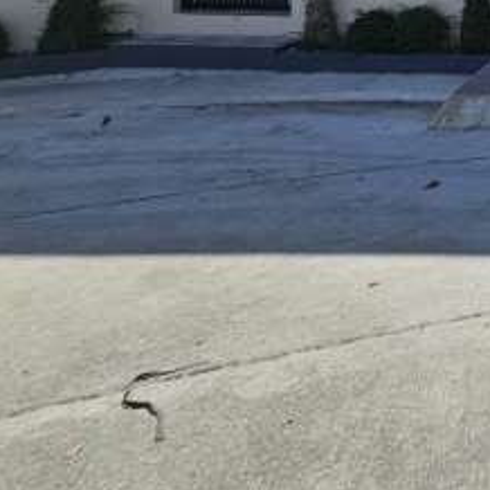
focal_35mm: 45
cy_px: -112
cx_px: 882
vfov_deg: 31.0
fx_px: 721
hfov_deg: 22.2
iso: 50
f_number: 2.2
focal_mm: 2.2
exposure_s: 1/2333
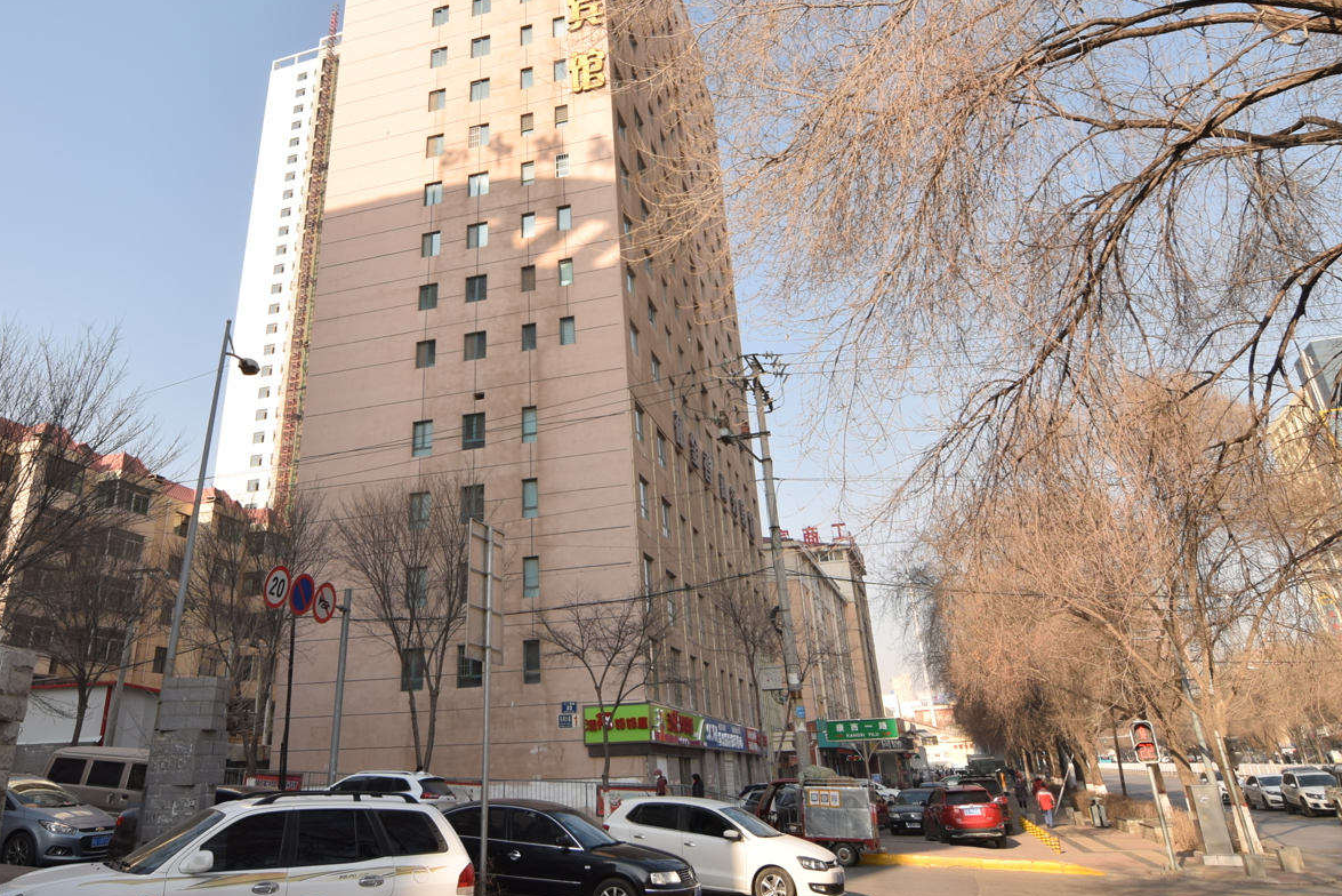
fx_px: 923
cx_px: 576
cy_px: 283
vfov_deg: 50.6
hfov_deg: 71.7
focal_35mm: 25
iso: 100
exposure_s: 1/200
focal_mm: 11
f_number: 5.6
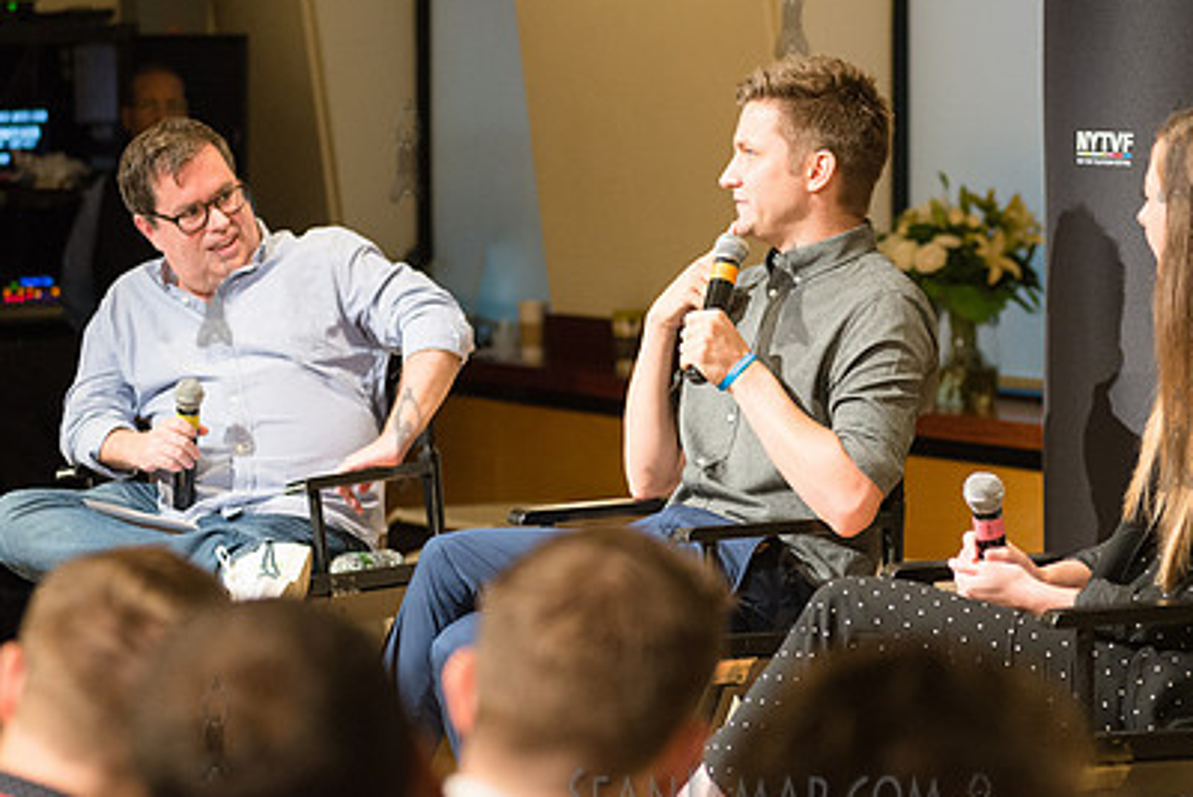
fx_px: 4807
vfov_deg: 9.5
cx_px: 790
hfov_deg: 14.1
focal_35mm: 145
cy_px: 294
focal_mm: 100
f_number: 4
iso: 2500
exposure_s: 1/125
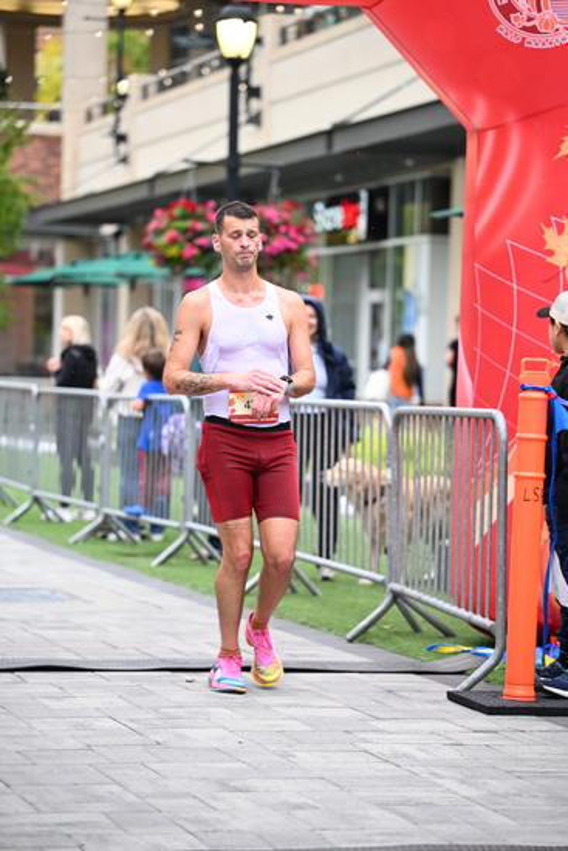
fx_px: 2720
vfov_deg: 17.8
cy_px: 426
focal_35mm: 115
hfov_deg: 11.9
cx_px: 284
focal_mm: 115
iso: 1600
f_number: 2.8
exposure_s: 1/1250
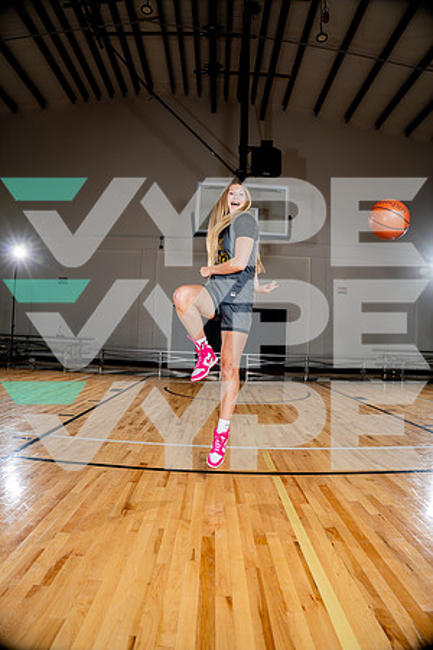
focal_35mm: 20
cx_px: 216
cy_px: 325
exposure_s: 1/250
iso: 200
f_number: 5.6
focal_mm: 20
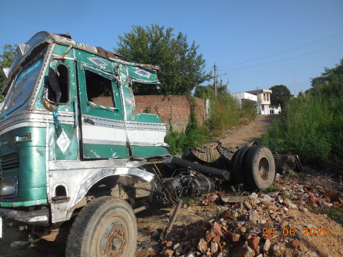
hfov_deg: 69.4
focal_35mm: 25
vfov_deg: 54.9
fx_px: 248
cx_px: 172
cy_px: 128
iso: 125
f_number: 3.1
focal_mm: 4.5
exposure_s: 1/2000
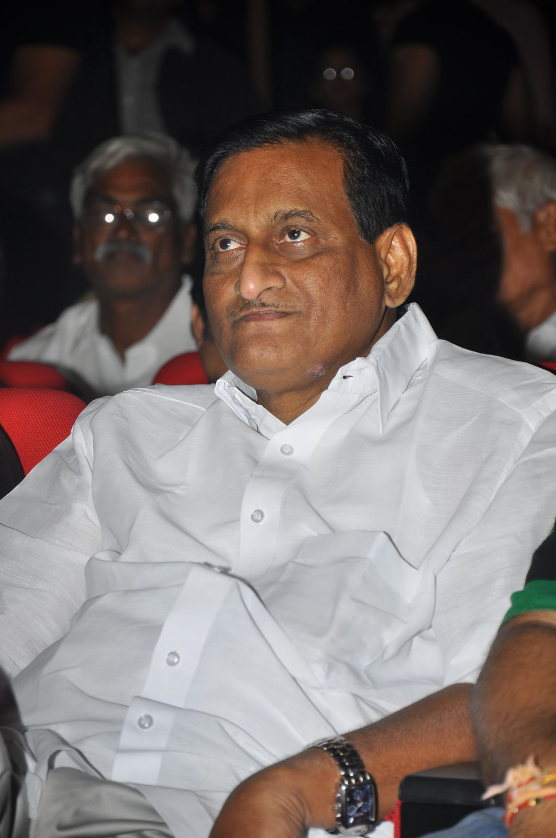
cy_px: 419
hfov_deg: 8.7
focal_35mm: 158
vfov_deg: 13.1
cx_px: 278
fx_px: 3660
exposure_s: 1/125
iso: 200
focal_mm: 105
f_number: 5.6
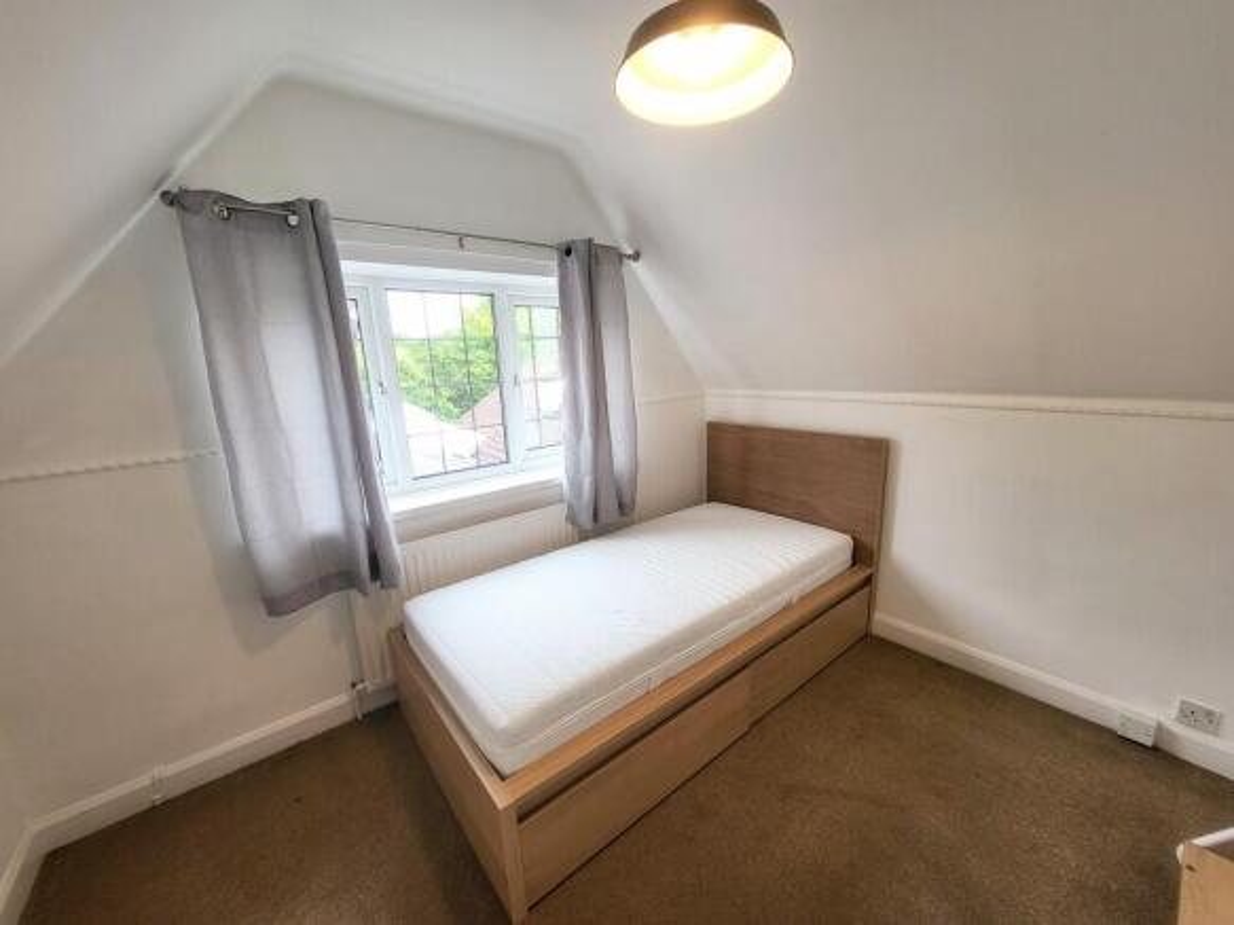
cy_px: 462
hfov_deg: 106.2
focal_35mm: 13
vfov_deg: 89.9
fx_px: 463
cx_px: 617
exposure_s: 1/100
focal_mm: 1.74
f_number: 2.2
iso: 50
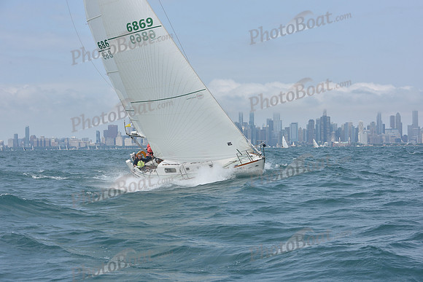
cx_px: 212
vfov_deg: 19.5
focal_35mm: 70
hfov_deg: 28.8
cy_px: 141
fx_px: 823
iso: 250
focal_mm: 70
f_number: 11
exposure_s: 1/800
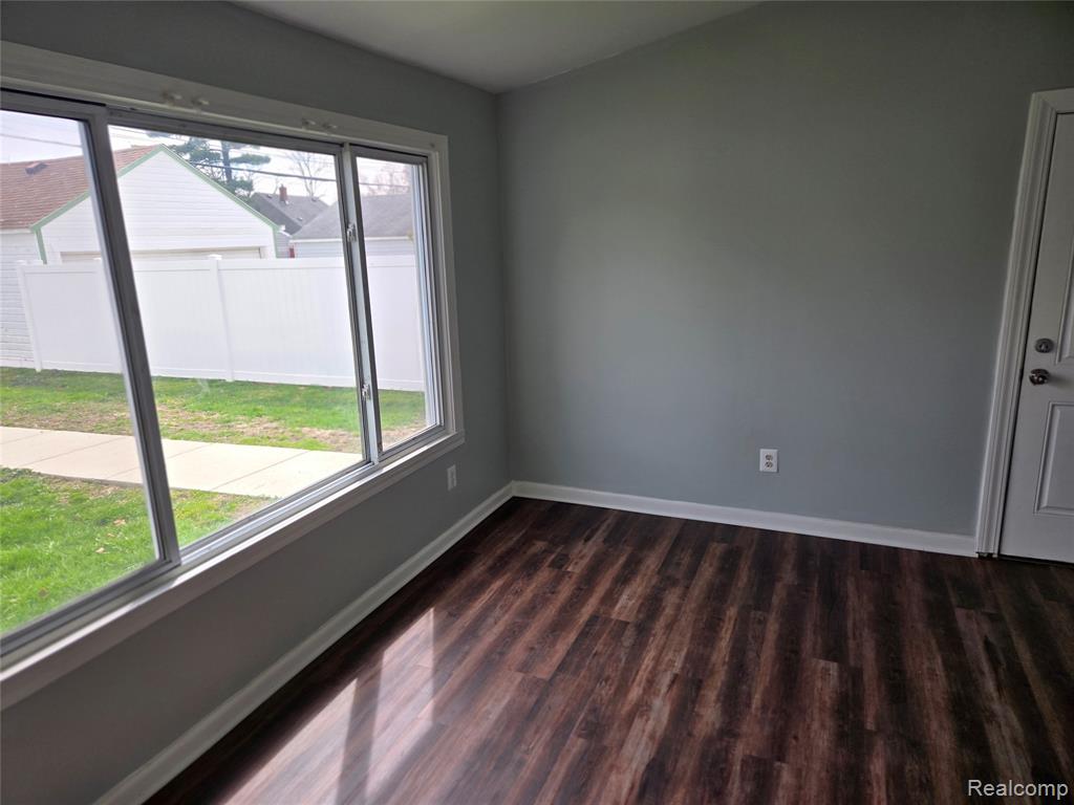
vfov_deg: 58.9
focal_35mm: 23
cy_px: 402
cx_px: 537
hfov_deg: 73.9
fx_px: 714
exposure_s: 1/719
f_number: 1.8
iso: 40
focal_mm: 5.4
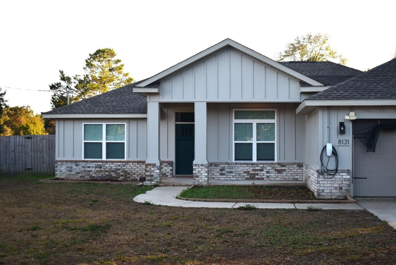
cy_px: 132
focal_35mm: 51
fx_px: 562
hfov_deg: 38.8
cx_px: 198
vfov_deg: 26.5
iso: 200
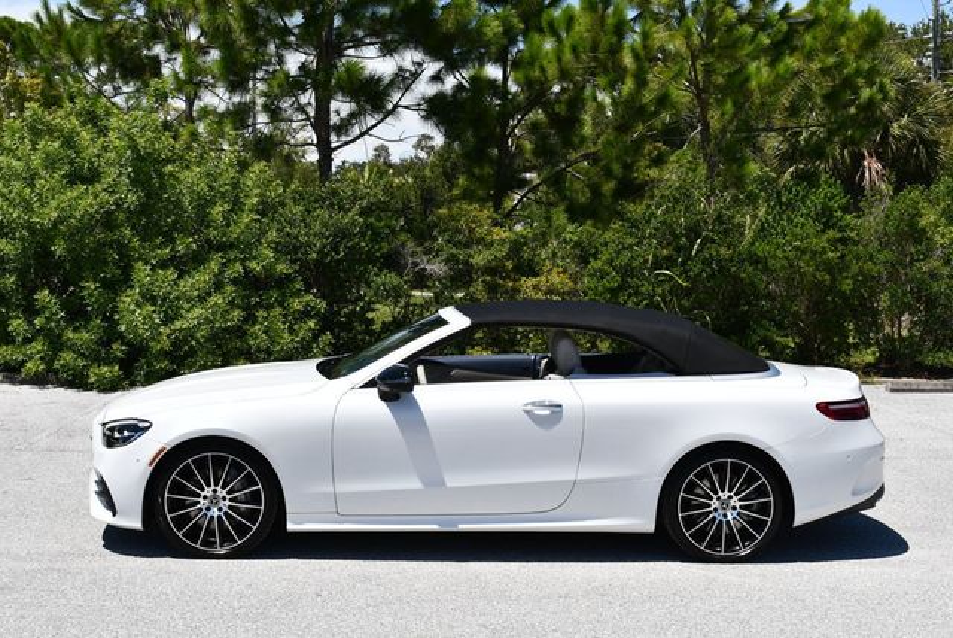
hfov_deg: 38.2
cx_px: 476
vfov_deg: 26.0
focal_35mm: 52
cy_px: 319
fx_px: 1378
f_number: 8
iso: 100
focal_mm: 26
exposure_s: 1/250
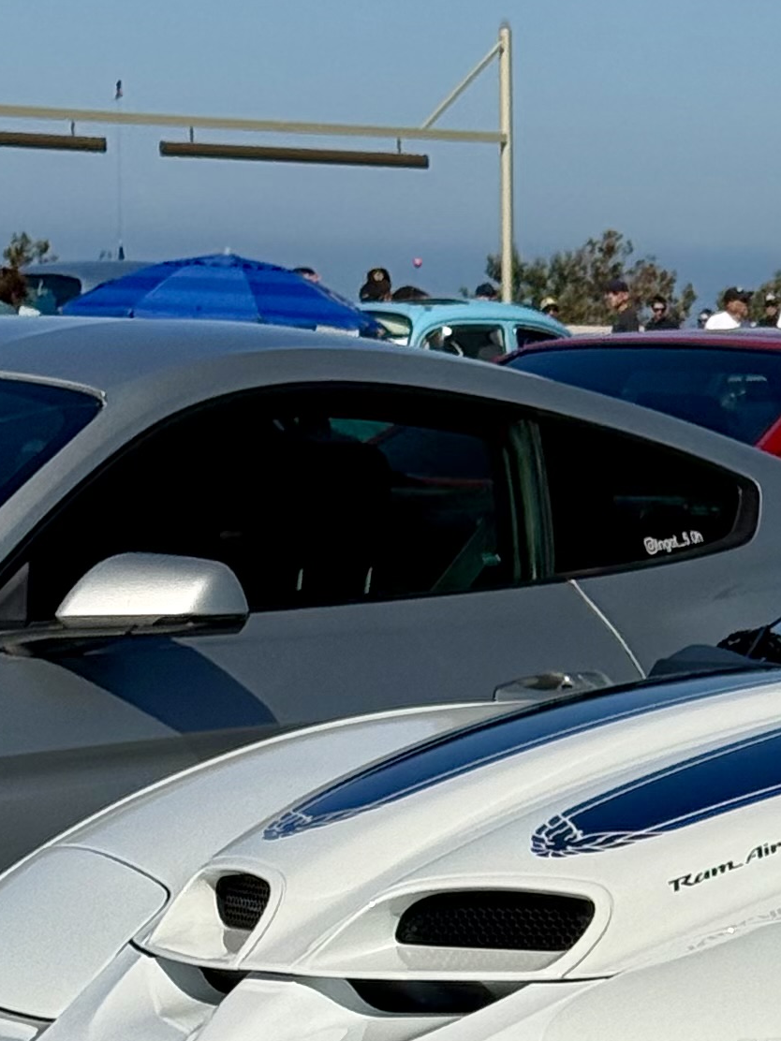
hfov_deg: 8.3
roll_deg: -1.4
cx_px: 1299
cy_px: 785
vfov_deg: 11.3
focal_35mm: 174
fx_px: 5234
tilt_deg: -5.3
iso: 64
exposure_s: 1/7874
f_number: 1.78
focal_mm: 6.76
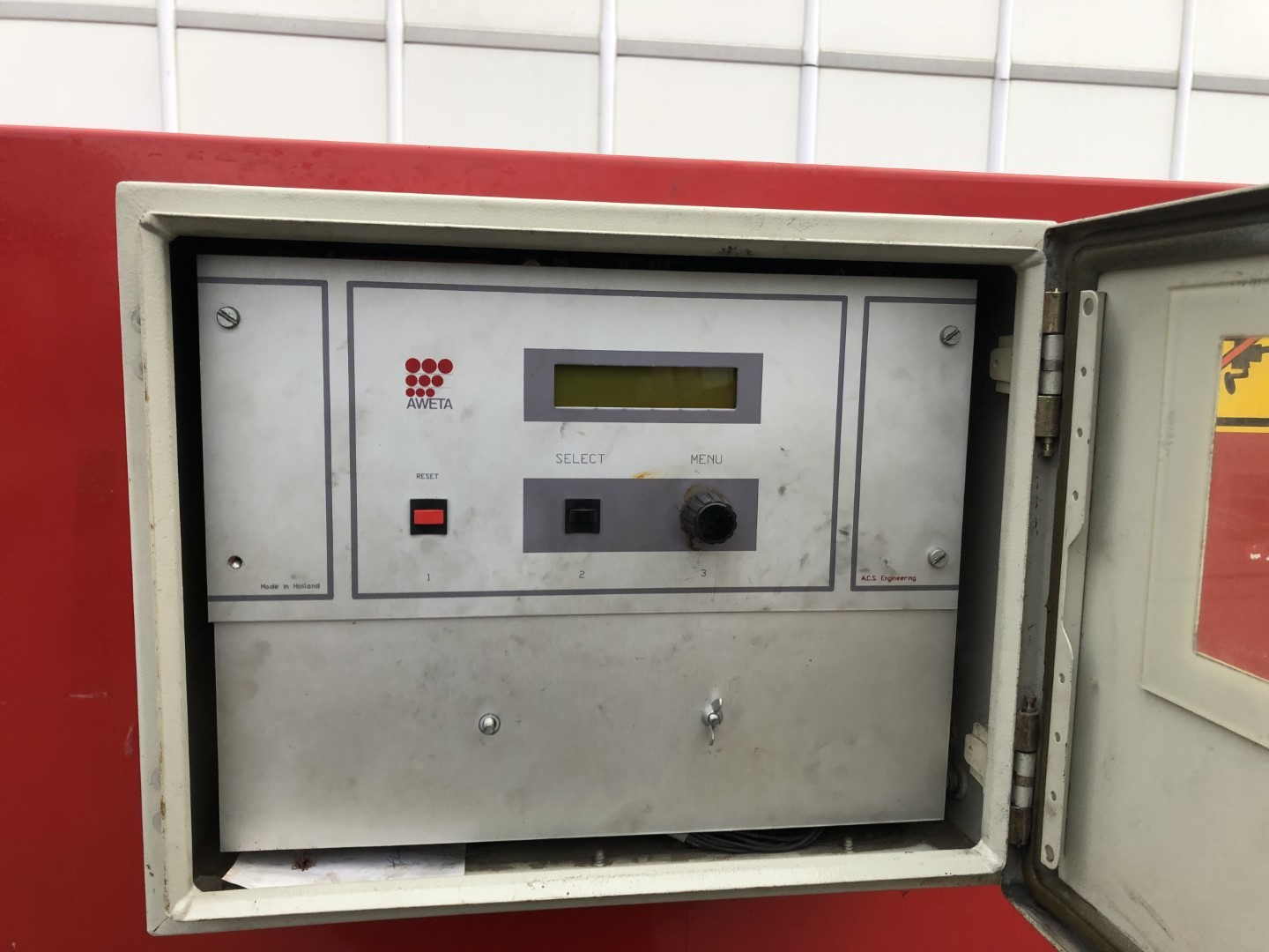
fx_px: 1026
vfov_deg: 49.7
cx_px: 634
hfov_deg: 63.4
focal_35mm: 28
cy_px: 476
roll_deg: +0.3
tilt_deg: -6.8
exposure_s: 1/40
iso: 25
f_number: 1.8
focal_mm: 4
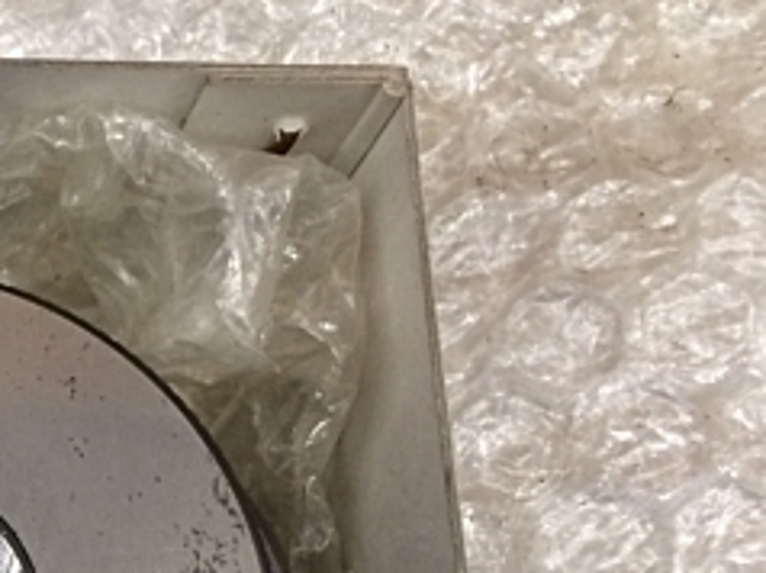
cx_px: -209
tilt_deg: -73.9
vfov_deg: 18.3
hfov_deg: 22.6
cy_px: 608
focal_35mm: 78
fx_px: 1724
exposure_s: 1/30
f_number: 2.2
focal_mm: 4.15
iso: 80
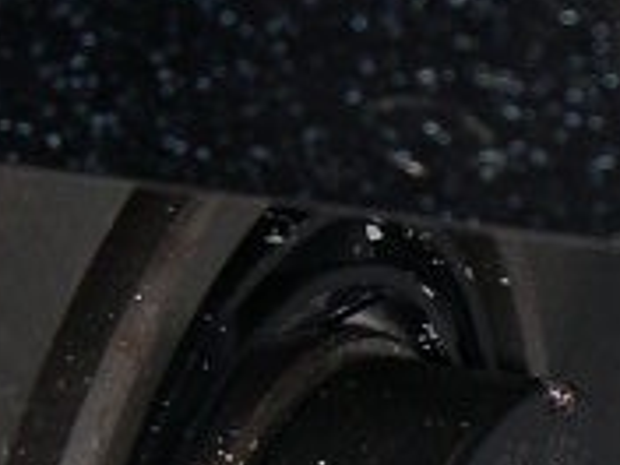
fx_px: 3958
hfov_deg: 8.9
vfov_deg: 6.7
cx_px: 564
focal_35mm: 221
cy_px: 426
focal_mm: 8
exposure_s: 1/60
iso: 100
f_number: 7.6
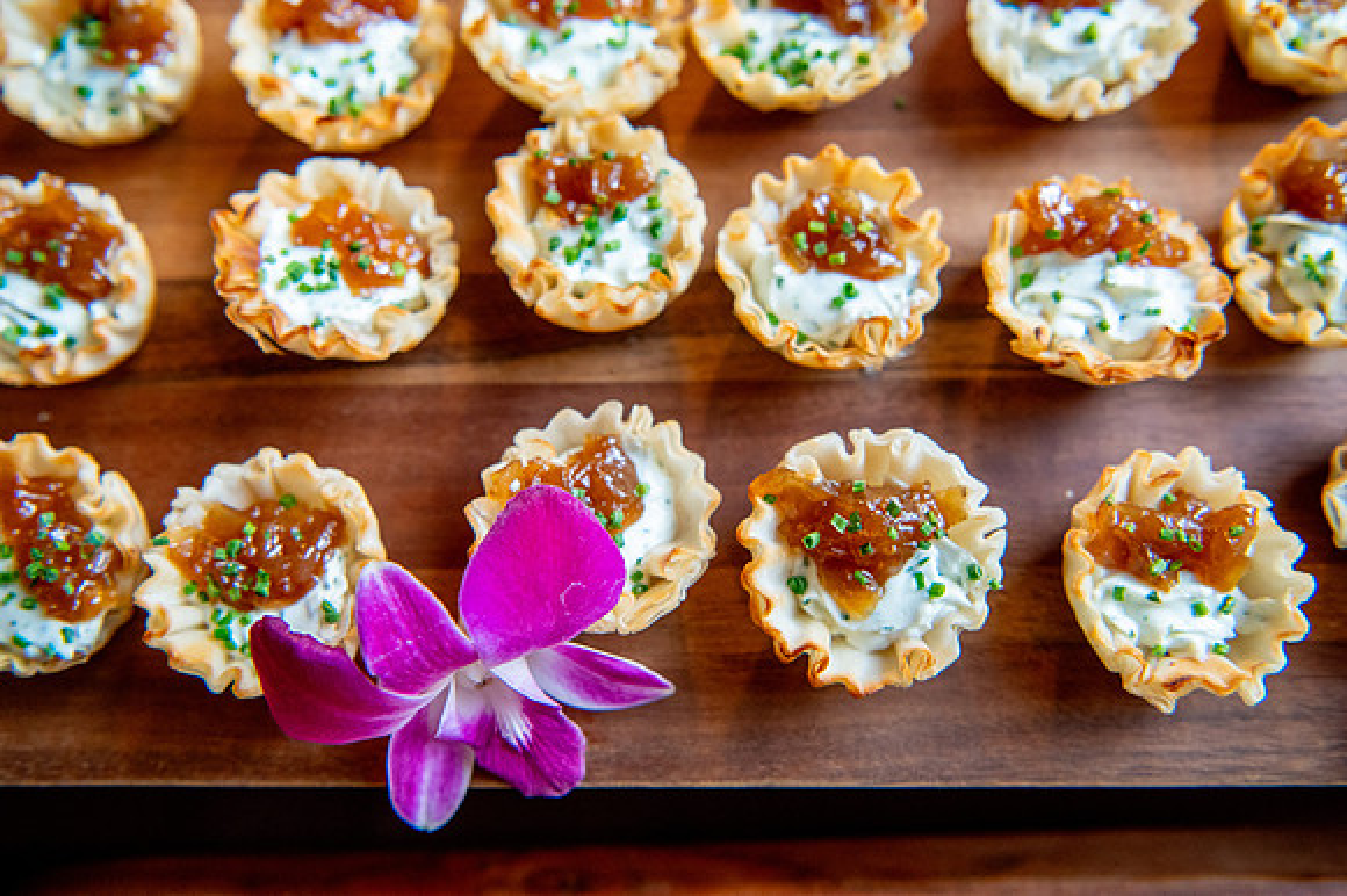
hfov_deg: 54.8
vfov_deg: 38.1
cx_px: 674
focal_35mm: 35
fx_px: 1300
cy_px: 448
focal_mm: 34
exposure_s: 1/320
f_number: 4
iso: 2000
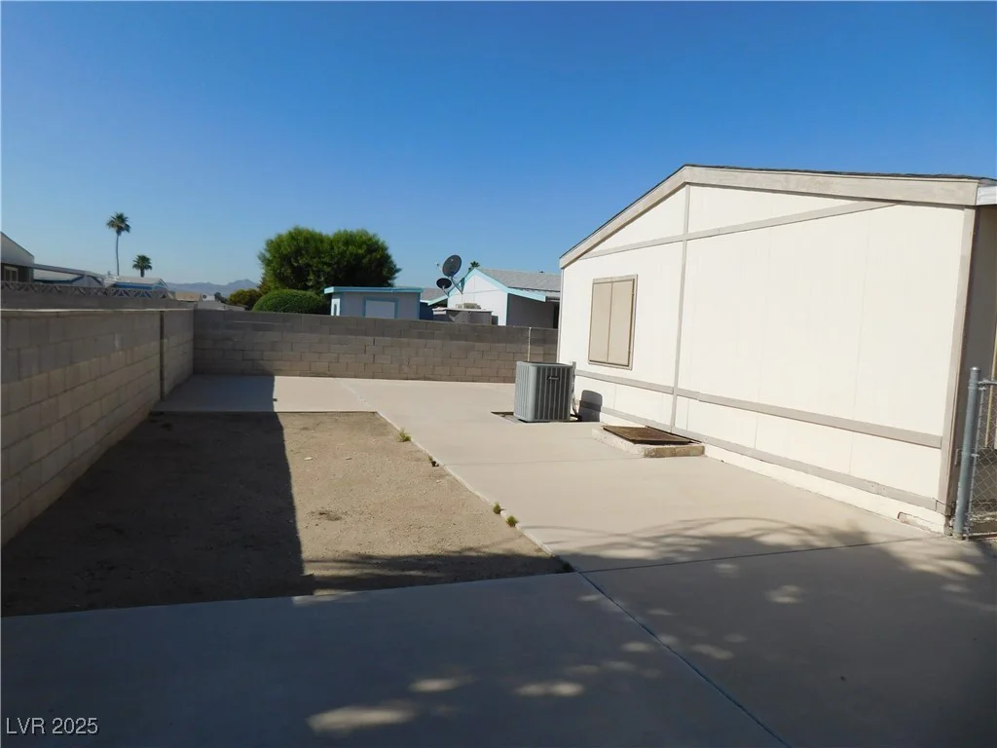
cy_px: 374
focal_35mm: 23
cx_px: 498
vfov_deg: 58.9
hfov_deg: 73.9
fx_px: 662
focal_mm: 4
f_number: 6
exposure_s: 1/800
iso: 125
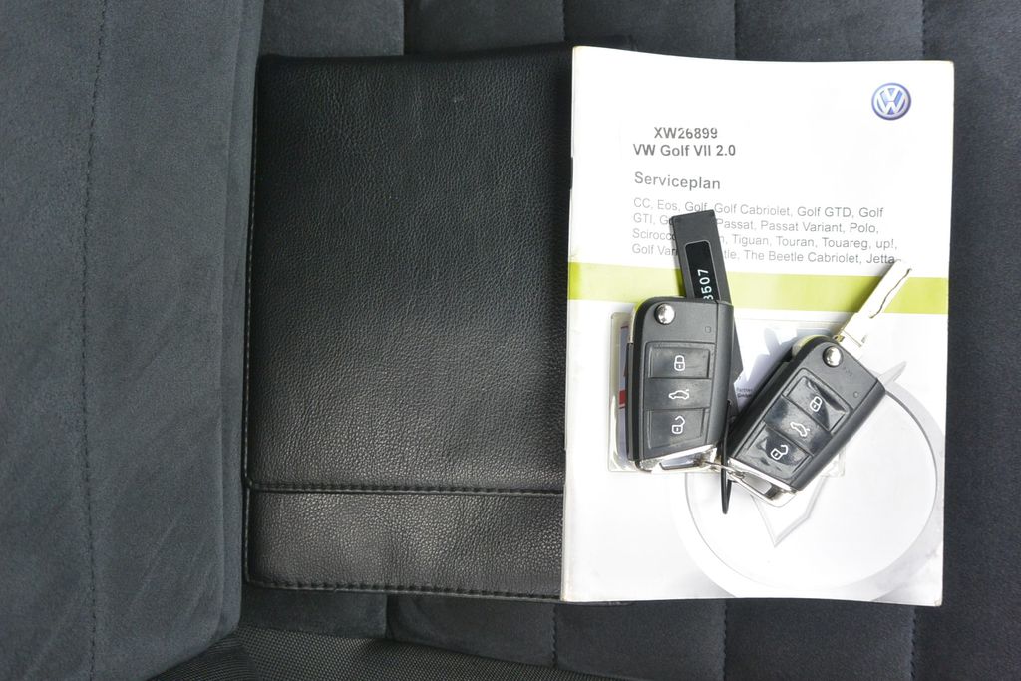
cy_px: 340
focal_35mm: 31
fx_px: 879
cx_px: 510
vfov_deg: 42.3
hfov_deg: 60.3
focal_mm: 11.8
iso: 200
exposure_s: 1/250
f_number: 3.8
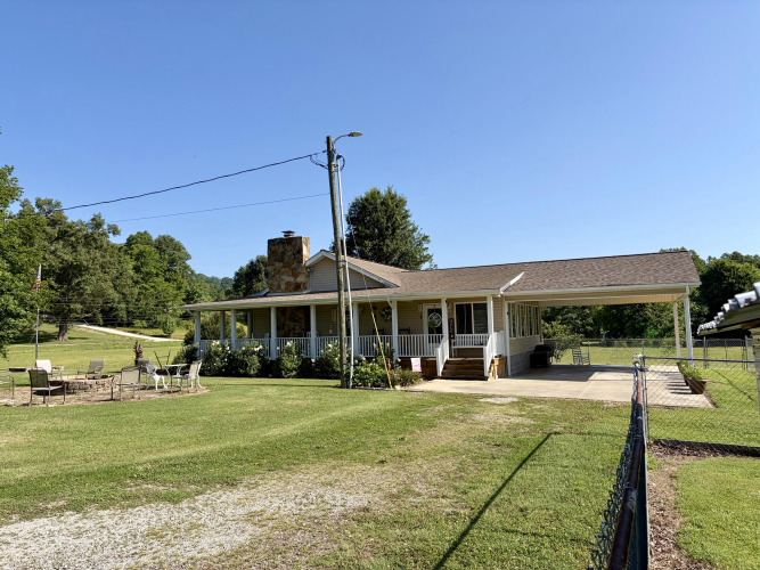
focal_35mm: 26
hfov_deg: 67.3
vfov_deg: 53.0
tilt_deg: +6.7
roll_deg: +1.0
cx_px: 380
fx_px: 571
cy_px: 285
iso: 50
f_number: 1.6
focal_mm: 5.96
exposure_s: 1/3279
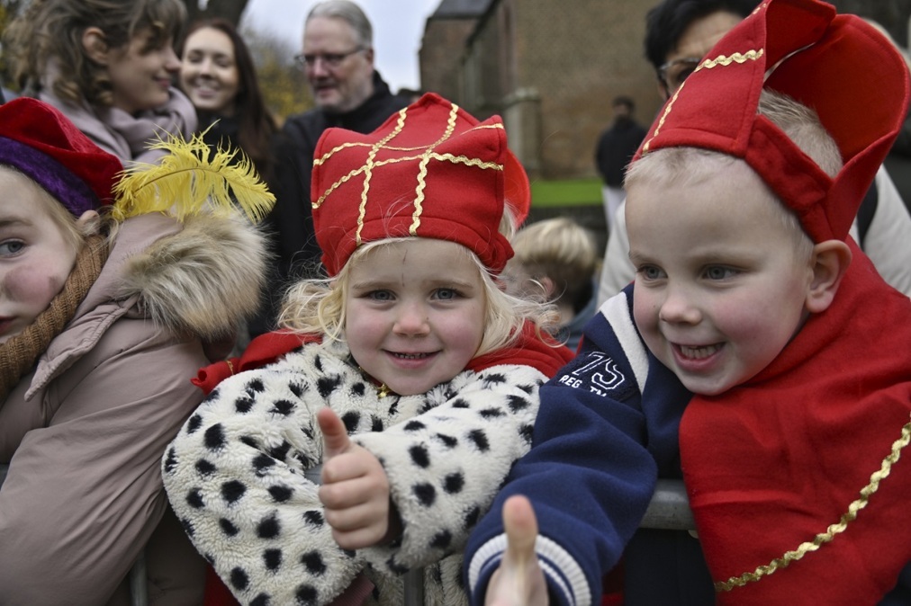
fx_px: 885
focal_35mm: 35
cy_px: 303
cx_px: 456
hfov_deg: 54.5
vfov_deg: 37.8
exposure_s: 1/125
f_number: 4.5
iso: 125
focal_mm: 35
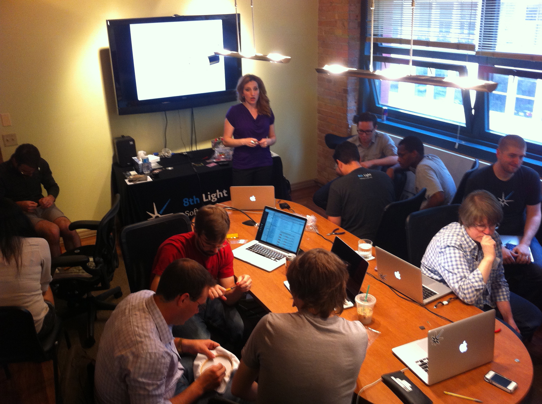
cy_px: 202
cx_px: 271
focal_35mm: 35
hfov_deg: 52.7
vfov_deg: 40.6
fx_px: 547
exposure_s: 1/15
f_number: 2.8
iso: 160
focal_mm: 3.85
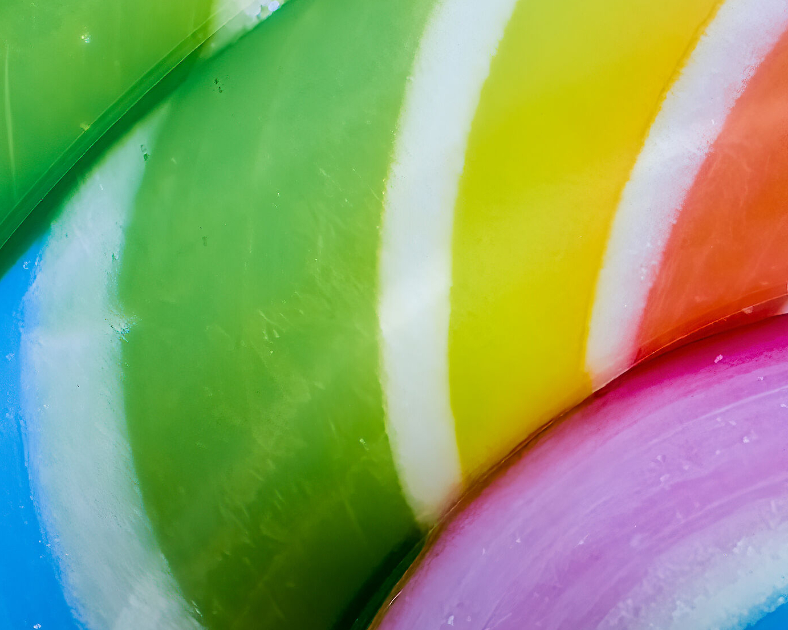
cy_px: 155
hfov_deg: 16.3
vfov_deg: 13.1
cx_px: 632
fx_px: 2728
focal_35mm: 117
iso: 50
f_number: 2.4
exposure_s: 1/570
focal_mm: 7.9
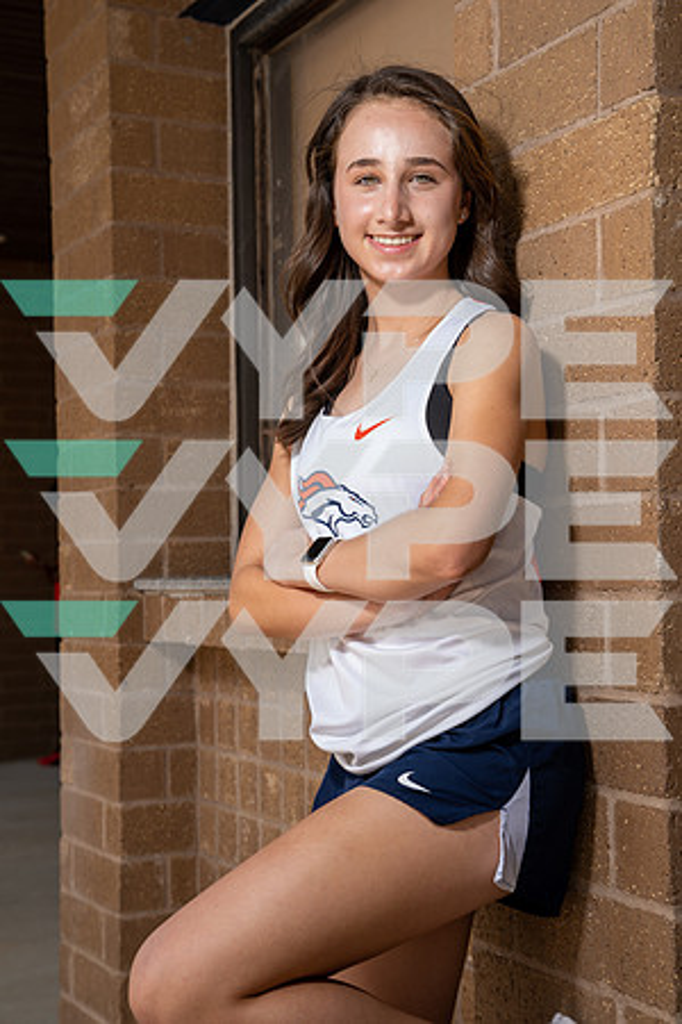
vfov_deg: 32.9
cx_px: 341
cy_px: 512
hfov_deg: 22.3
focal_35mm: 61
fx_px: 1733
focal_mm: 61
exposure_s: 1/250
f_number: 6.3
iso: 100
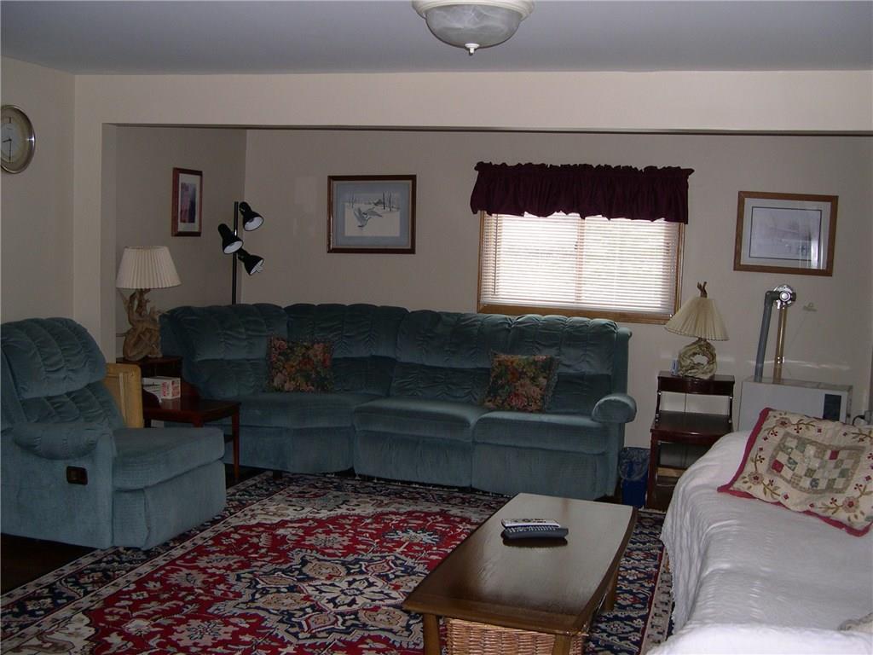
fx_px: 958
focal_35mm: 38
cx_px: 436
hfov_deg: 49.0
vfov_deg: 37.7
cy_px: 328
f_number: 2.8
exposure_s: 1/60
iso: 163
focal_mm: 8
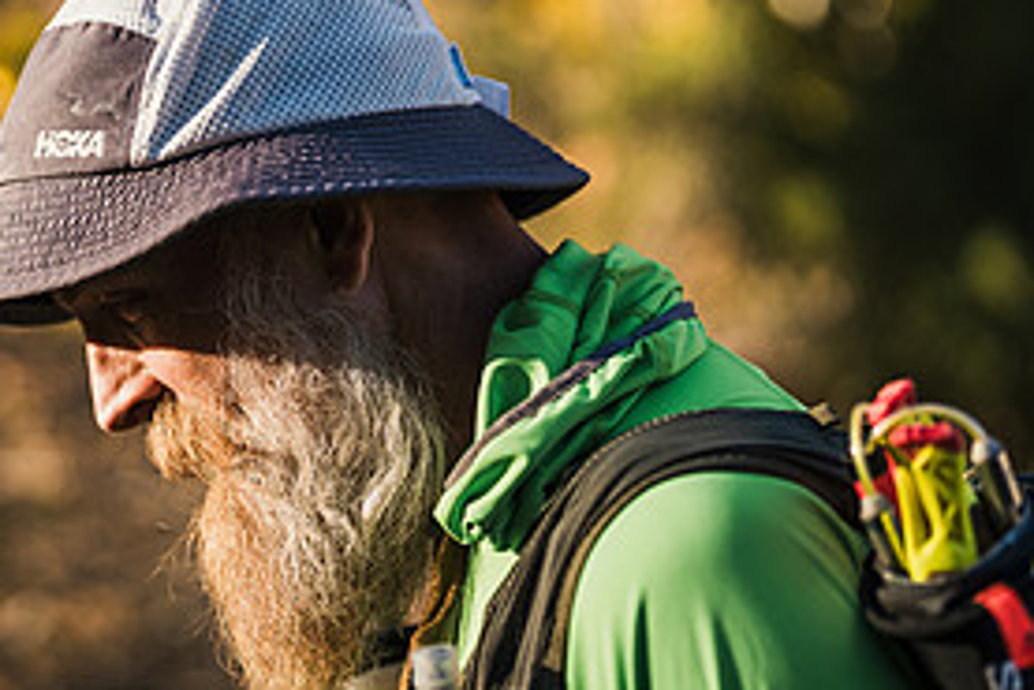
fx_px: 3563
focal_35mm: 124
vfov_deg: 11.1
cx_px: 309
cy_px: 260
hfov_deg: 16.5
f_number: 1.4
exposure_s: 1/1600
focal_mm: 50
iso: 125
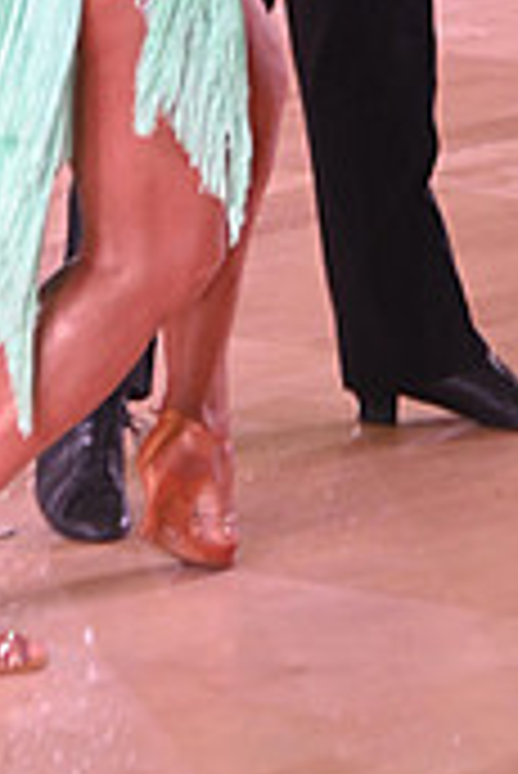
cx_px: 106
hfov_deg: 4.2
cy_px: -374
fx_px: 7108
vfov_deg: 6.2
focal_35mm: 330
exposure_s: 1/200
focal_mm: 98
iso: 1000
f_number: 5.6
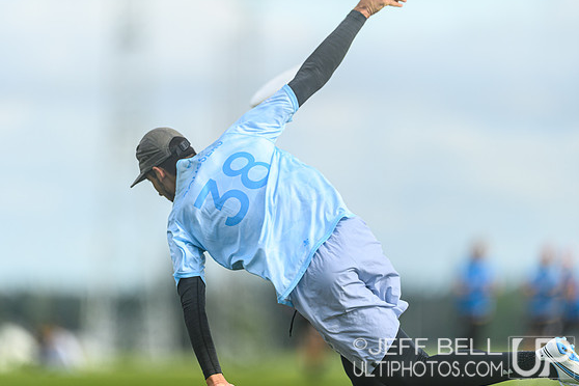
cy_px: 188
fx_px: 6690
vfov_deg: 3.3
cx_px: 284
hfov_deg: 5.0
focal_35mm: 416
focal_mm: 400
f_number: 3.2
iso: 100
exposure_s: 1/1600
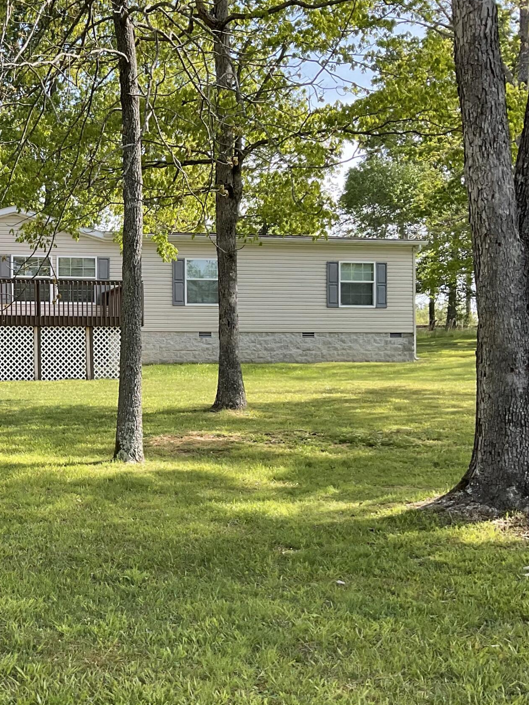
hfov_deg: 26.6
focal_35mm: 52
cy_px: 387
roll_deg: -0.5
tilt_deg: -0.9
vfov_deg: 36.8
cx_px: 4
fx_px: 1059
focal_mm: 3
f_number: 1.8
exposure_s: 1/358
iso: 16
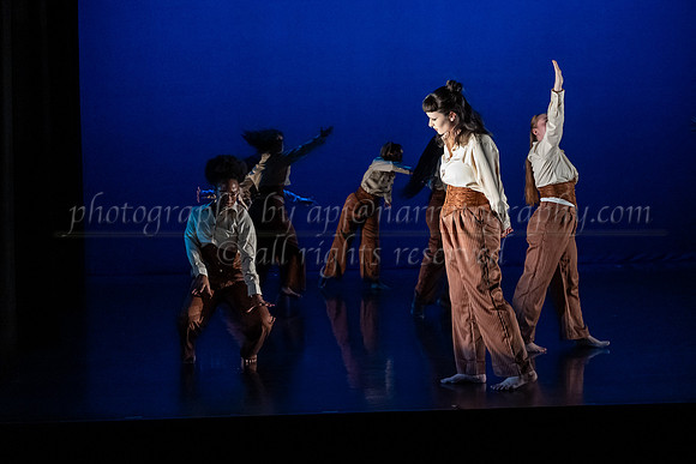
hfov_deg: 32.3
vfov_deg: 22.1
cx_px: 232
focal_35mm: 62
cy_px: 219
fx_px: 1190
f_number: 3.5
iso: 4000
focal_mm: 46
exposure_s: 1/400
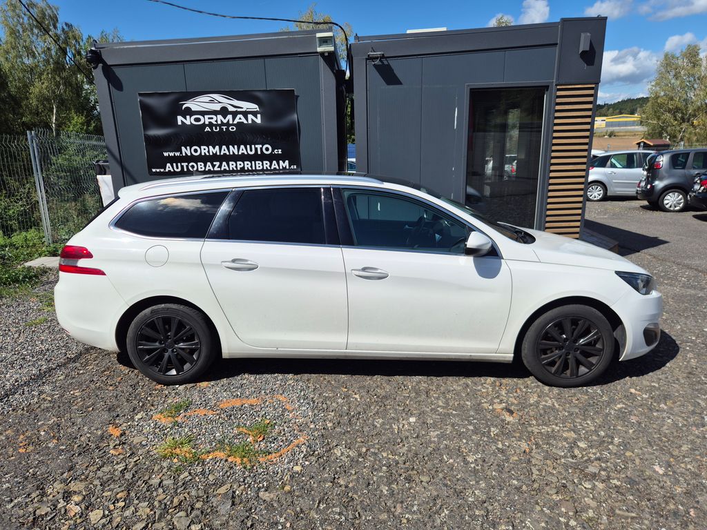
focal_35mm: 23
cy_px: 265
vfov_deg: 58.9
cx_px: 354
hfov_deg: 73.9
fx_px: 470
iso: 25
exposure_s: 1/3120
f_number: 1.8
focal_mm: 5.4
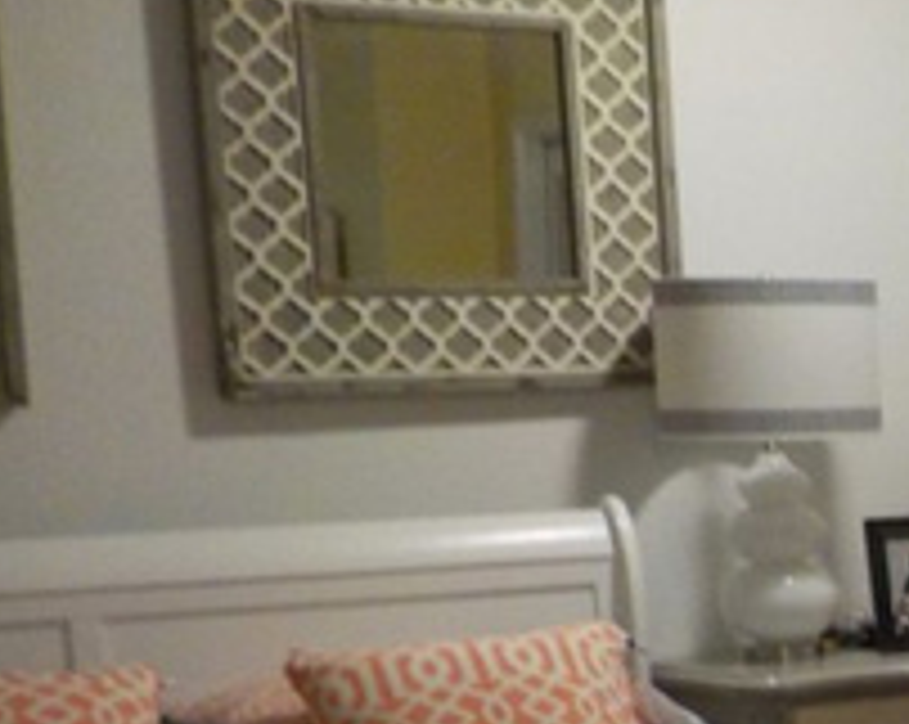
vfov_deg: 16.3
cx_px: 1368
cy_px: 661
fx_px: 2498
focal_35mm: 93
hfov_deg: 18.3
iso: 320
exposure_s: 1/30
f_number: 3.3
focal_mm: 4.1
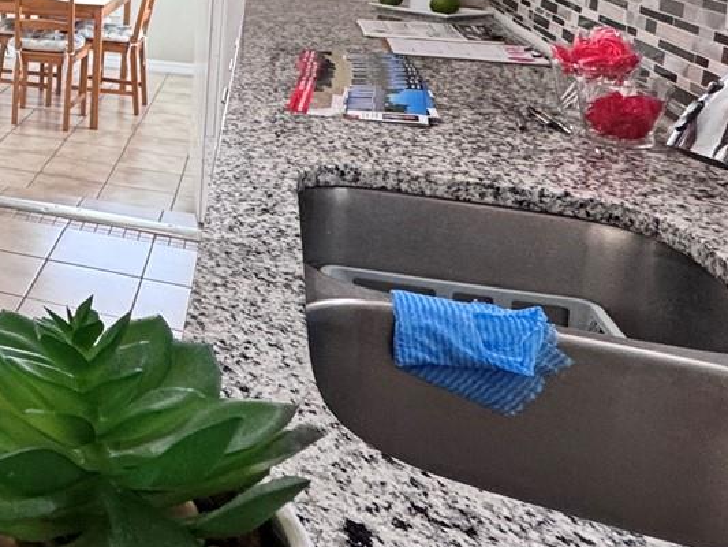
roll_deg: +0.2
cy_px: 4
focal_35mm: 42
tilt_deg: -9.2
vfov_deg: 31.8
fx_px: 883
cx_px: -208
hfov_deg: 33.4
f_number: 2.2
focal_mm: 2.22
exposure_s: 1/60
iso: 200
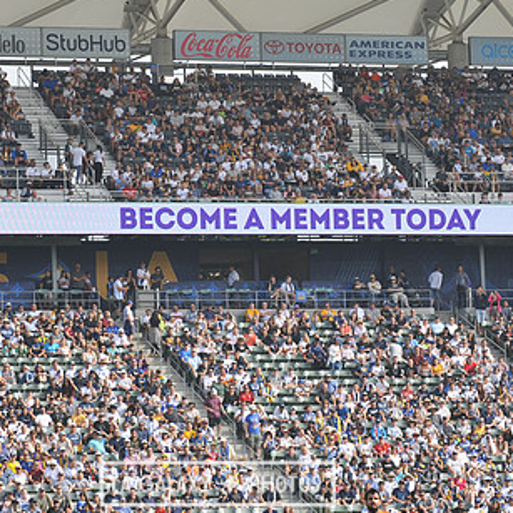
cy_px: 232
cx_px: 217
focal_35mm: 186
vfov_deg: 9.4
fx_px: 3119
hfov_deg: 9.4
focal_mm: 116
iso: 200
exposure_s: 1/320
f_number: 9
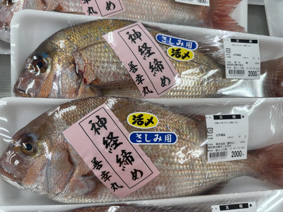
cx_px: 142
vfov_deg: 56.8
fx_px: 196
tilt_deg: -72.7
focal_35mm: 24
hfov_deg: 71.6
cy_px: 106
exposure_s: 1/120
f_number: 1.78
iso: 100
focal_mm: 6.76
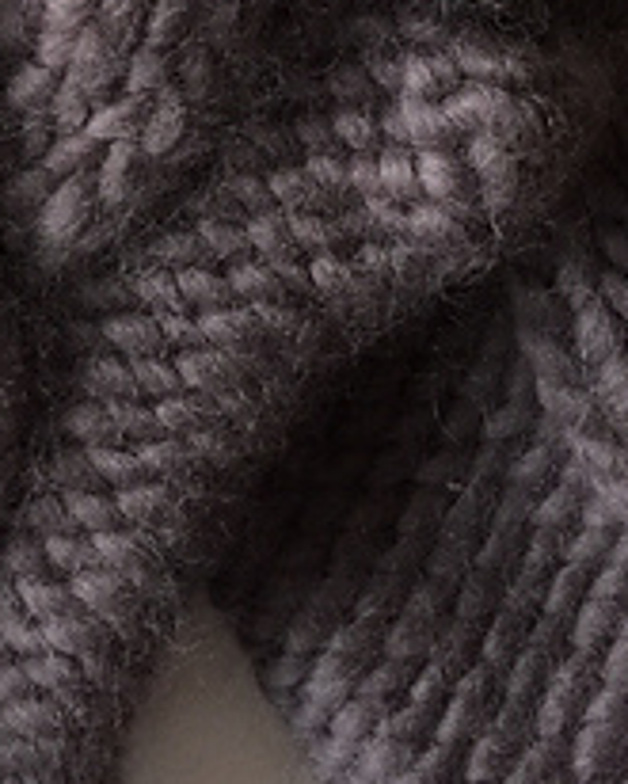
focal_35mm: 88
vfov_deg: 21.3
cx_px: 99
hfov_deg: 17.3
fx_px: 2043
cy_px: 95
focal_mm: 4.15
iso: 100
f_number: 2.2
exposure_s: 1/15
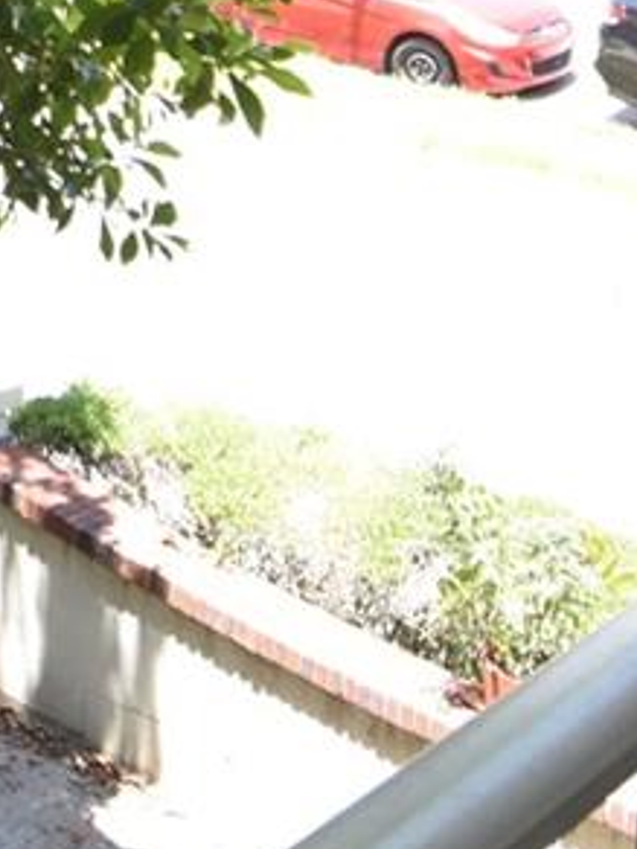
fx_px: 1938
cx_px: -352
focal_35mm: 79
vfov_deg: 22.5
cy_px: -212
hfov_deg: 16.7
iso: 800
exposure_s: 1/750
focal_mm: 10
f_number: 3.5
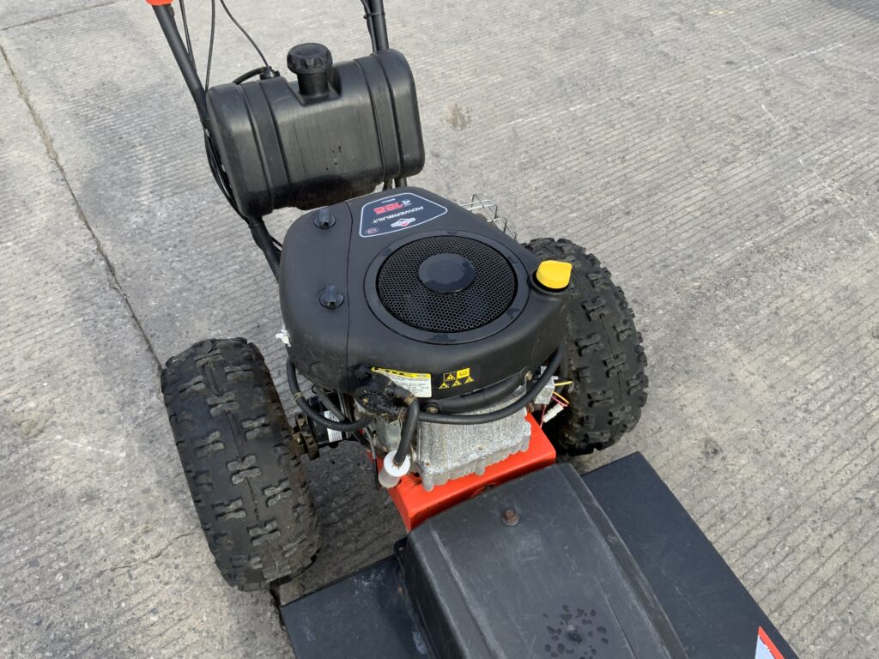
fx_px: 736
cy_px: 330
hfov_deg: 61.7
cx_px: 440
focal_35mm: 29
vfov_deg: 48.2
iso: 16
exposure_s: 1/269
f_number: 1.8
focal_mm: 3
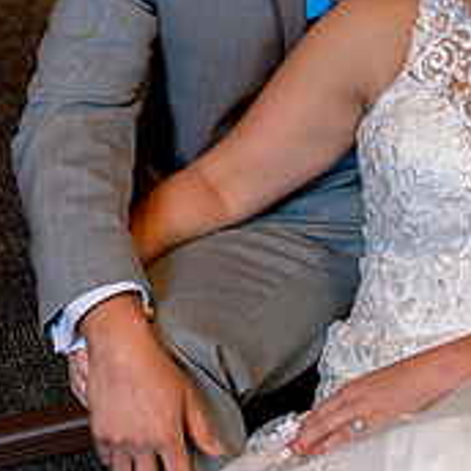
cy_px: 63
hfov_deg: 14.2
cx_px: 367
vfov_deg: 14.2
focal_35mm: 122
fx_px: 1878
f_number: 5
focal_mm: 55
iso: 200
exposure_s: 1/50
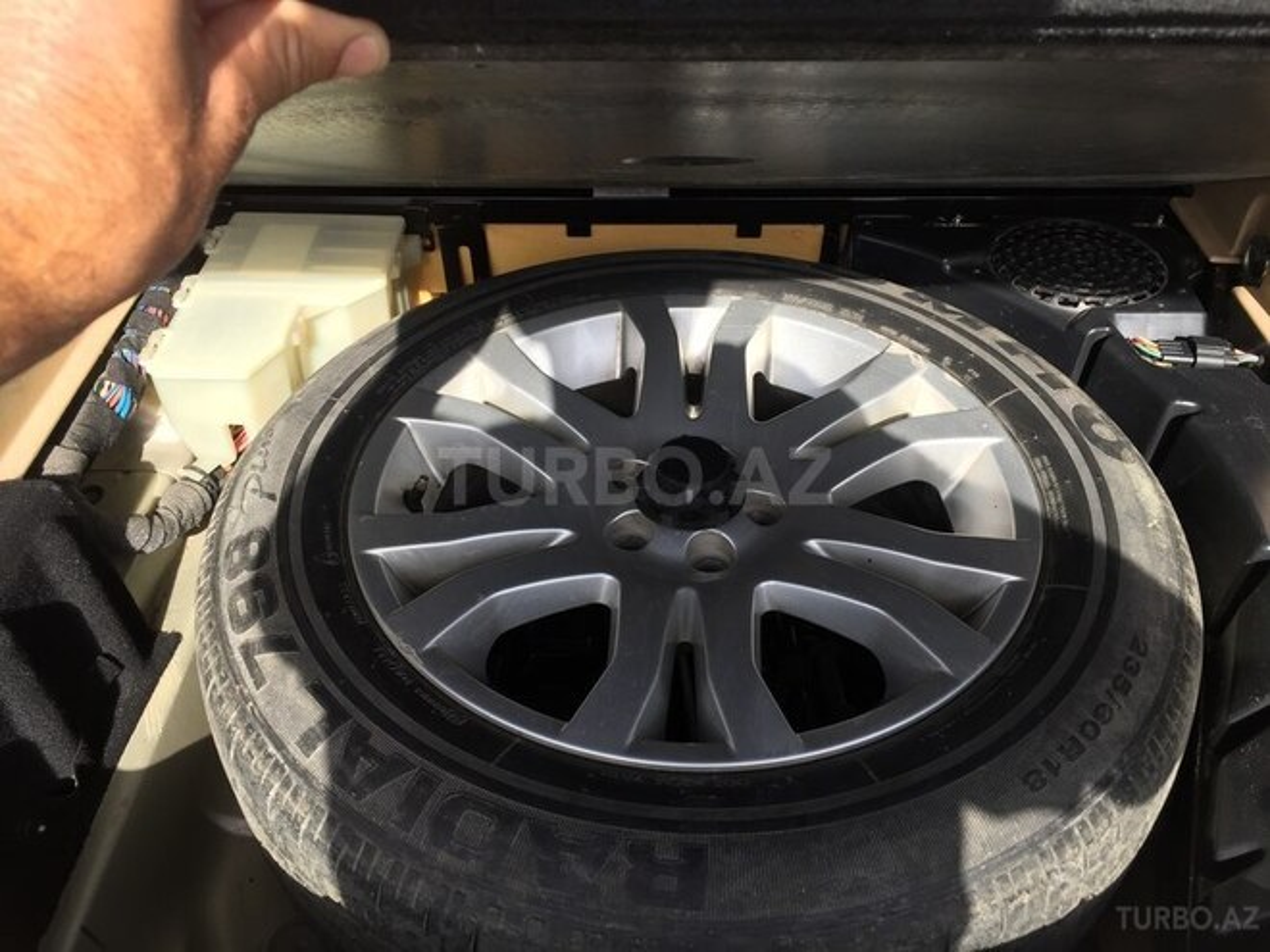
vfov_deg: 48.2
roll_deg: -3.8
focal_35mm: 29
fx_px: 1064
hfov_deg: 61.7
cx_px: 635
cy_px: 476
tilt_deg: -39.5
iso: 32
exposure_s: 1/465
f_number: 2.2
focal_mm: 4.15
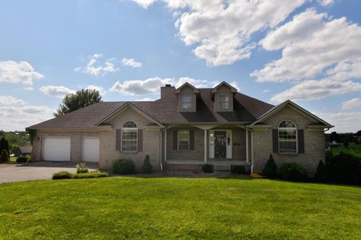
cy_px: 120
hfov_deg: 78.6
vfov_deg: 57.2
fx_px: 221
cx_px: 180
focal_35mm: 22
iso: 64
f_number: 6.3
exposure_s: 1/1600
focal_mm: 22
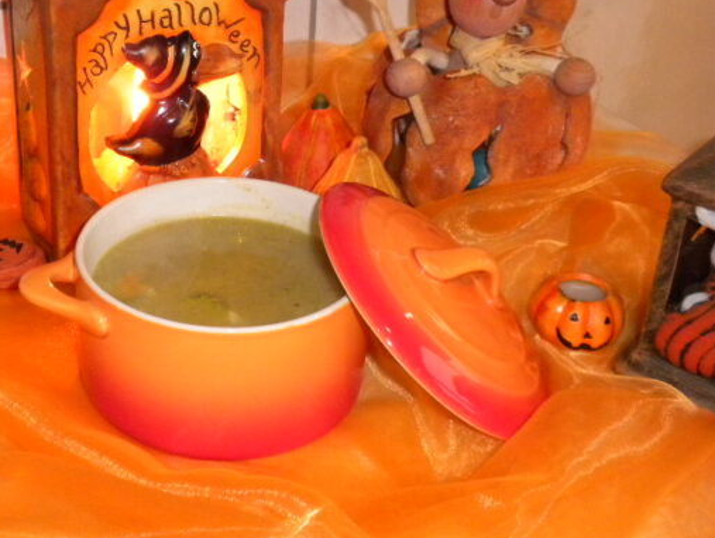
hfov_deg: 33.9
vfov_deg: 26.0
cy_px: 198
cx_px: 223
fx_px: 1158
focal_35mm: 56
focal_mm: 6.6
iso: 400
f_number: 3.5
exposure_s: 1/30
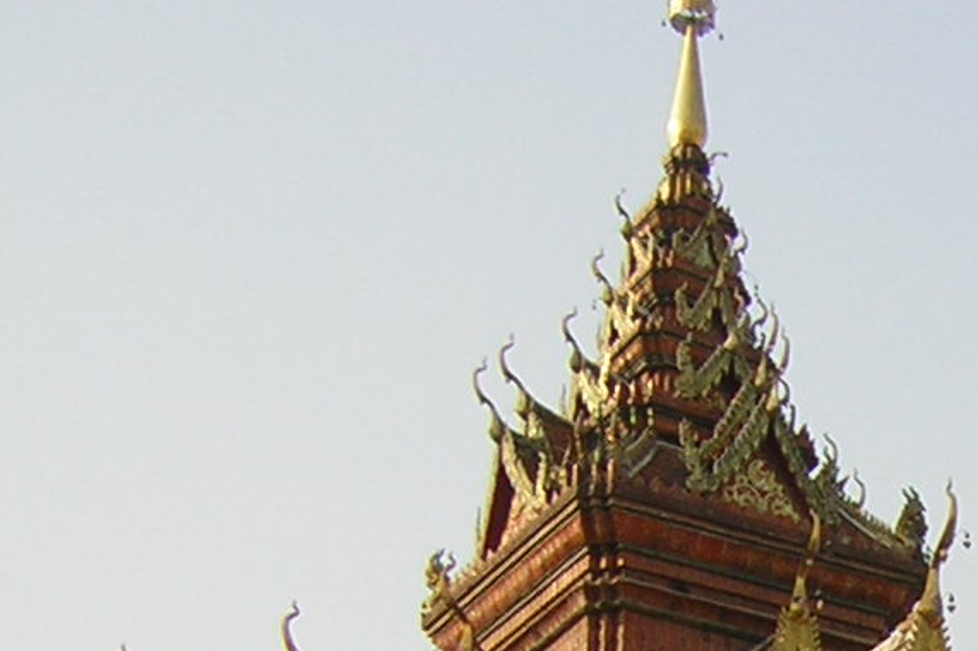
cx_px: 1314
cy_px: 918
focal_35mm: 105
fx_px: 2851
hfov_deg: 18.0
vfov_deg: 12.5
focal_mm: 4.7
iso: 50
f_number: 5.2
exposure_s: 1/204
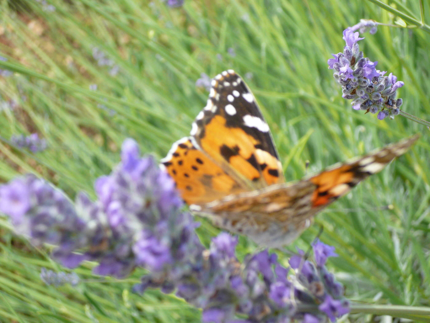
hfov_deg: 19.3
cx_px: 215
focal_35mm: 102
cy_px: 162
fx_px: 1267
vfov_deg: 14.5
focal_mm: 16.8
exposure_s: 1/125
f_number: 5.6
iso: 100
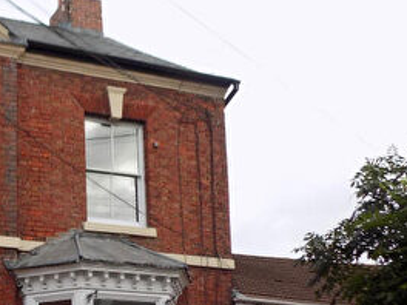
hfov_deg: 28.9
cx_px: -31
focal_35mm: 61
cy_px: 350
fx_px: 717
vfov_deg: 22.4
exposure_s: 1/160
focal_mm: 4
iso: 80
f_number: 3.1
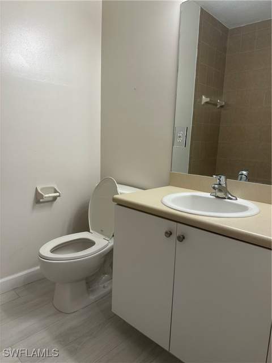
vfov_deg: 71.6
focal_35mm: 24
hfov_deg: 56.8
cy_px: 182
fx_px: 251
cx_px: 136
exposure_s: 1/120
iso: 100
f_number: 1.78
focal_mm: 6.86
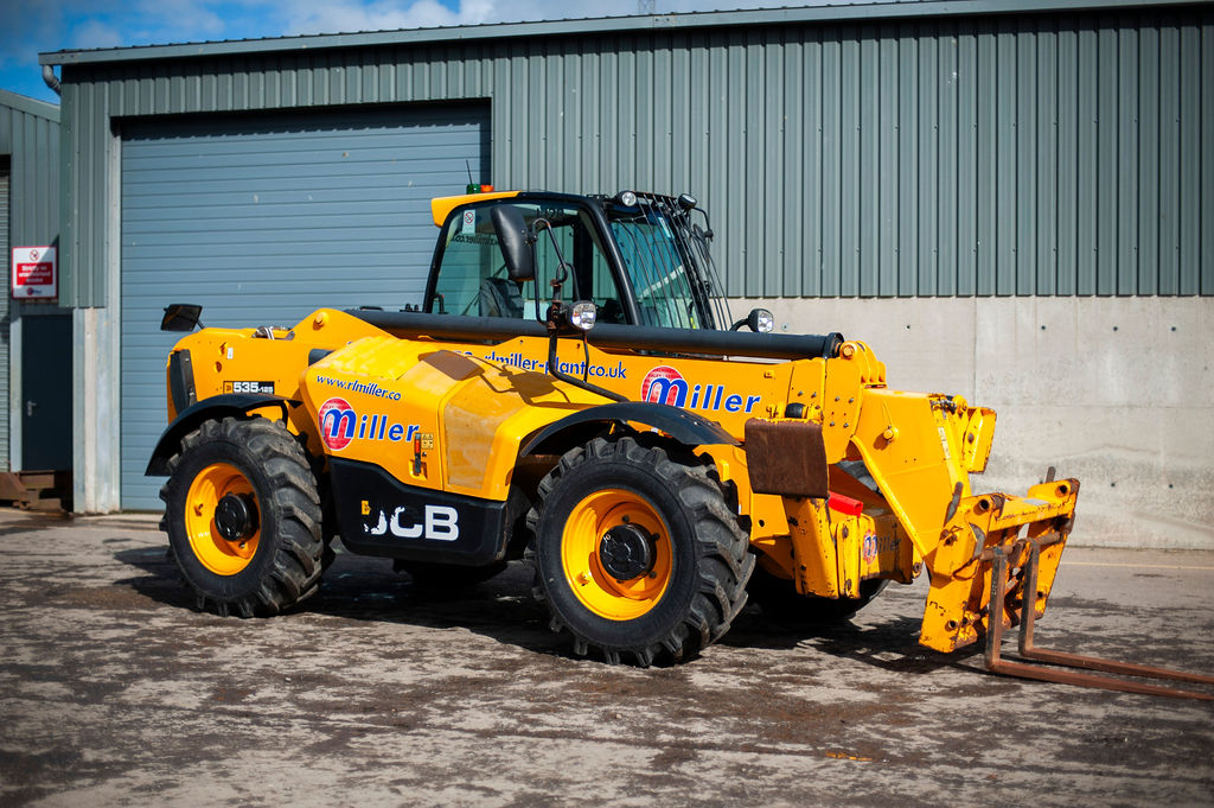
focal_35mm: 50
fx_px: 1685
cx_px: 607
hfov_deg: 39.6
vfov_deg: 26.9
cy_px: 404
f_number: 2
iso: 200
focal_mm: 50
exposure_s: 1/8000
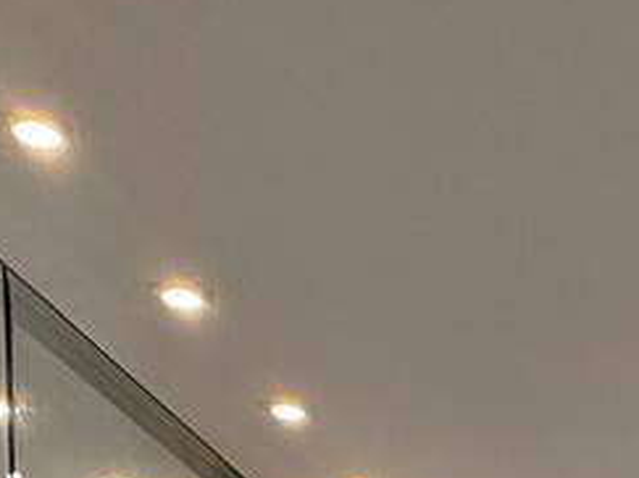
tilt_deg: -5.4
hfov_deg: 21.3
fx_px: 1531
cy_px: 1129
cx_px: 831
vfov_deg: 13.4
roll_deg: -0.4
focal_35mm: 83
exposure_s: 1/99
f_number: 2.2
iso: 160
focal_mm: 2.22
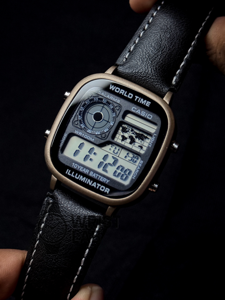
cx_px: 112
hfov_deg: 30.3
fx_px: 416
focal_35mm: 48
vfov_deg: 39.7
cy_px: 150
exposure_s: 1/30
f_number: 1.8
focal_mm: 6.76
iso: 640
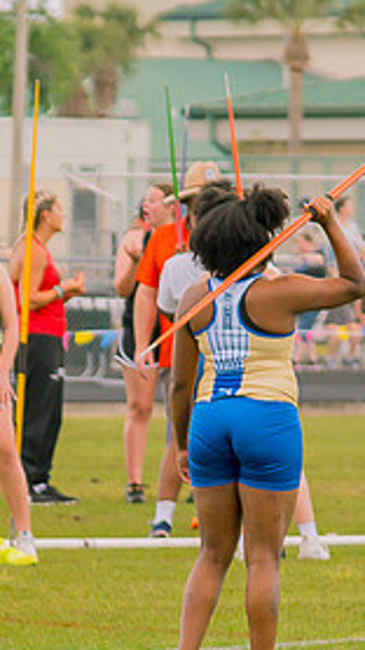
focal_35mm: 557
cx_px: 149
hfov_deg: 2.2
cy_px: 447
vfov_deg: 3.9
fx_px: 9601
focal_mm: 120
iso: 200
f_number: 4
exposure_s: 1/200
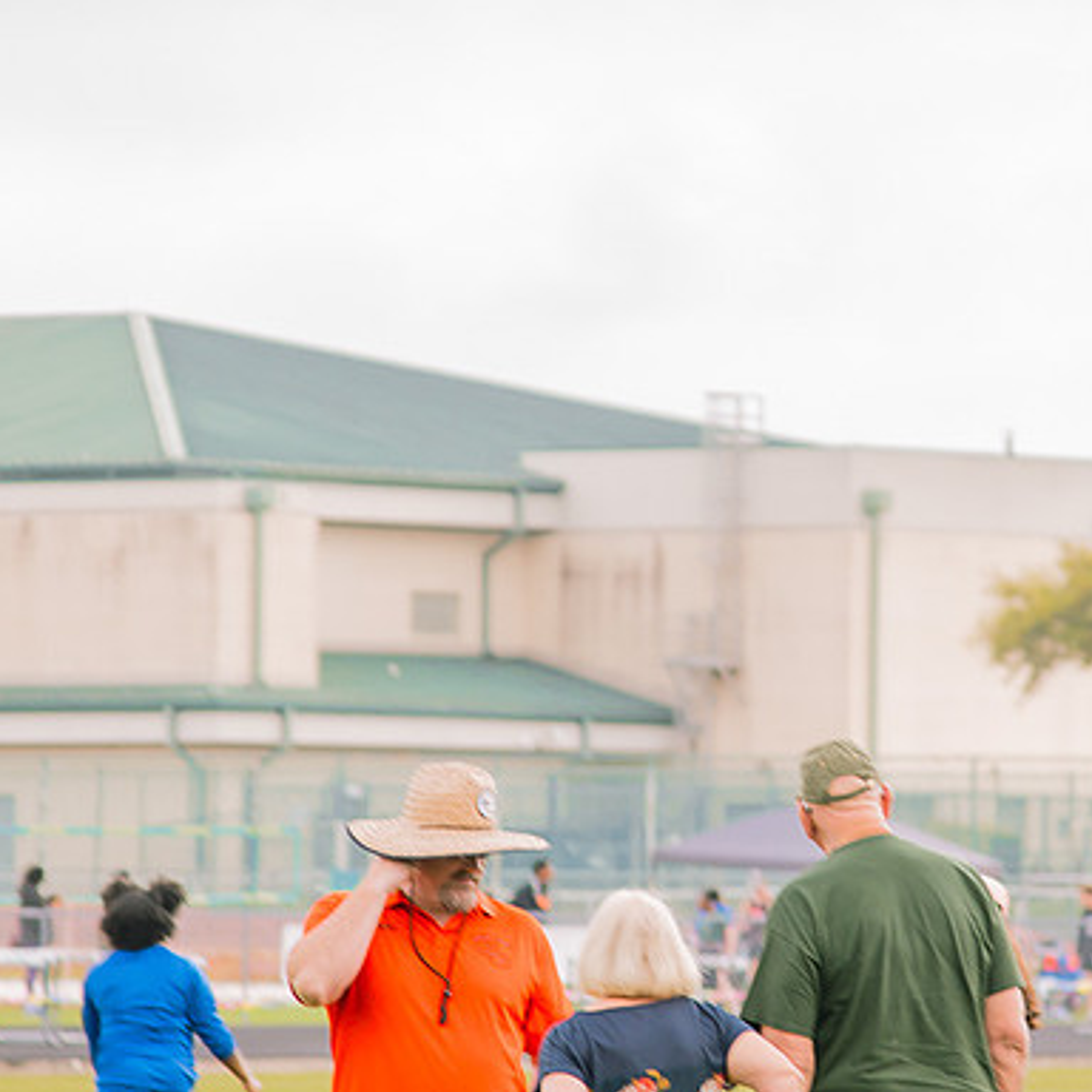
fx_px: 11671
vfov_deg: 5.4
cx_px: 741
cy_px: 577
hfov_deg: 5.4
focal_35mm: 327
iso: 200
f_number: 4
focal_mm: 120
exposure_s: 1/200
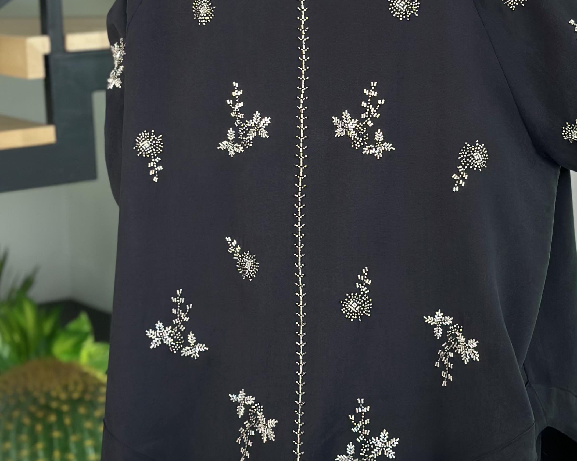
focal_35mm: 88
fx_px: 1503
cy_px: 119
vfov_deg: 17.4
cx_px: 378
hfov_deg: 21.7
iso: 80
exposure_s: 1/210
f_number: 1.78
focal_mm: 6.86
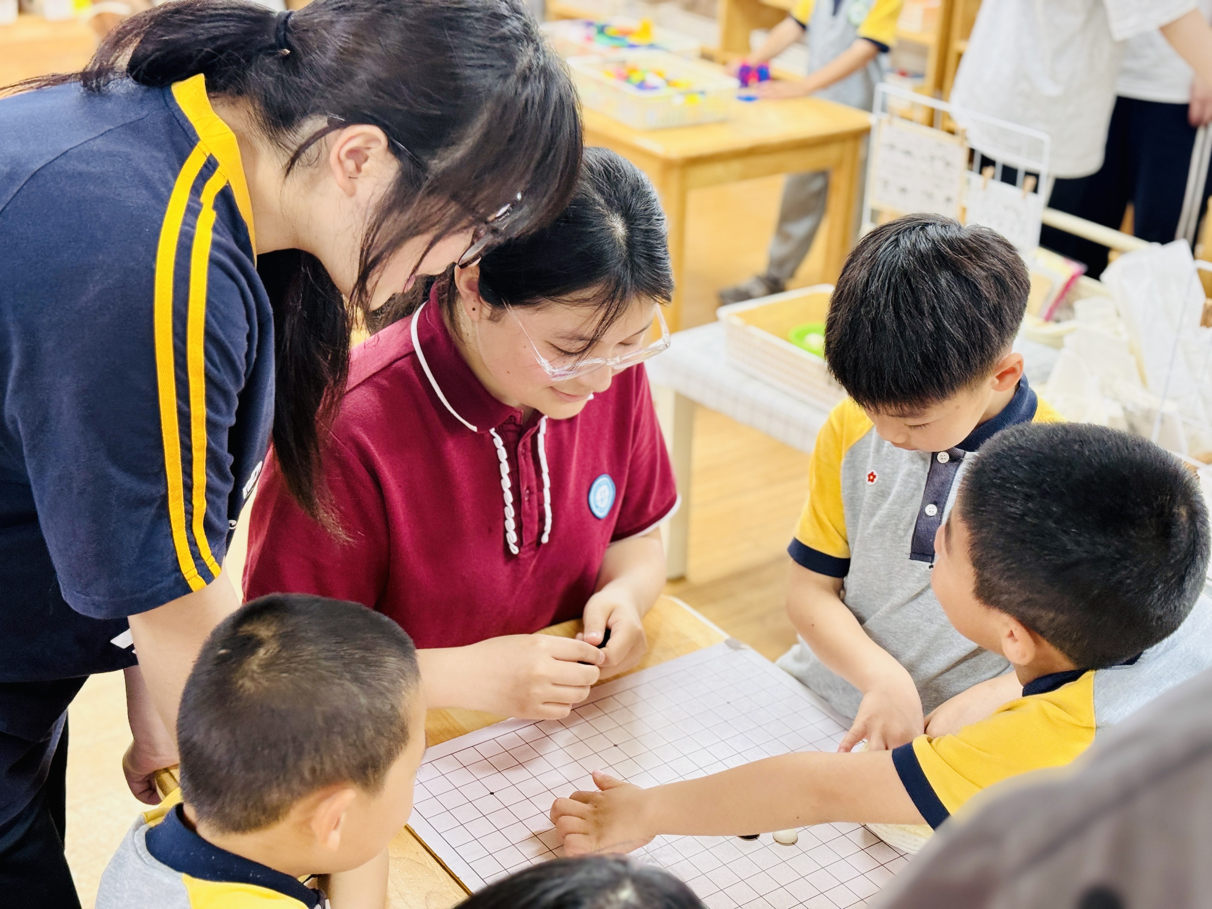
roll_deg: -2.2
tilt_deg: -24.5
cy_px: 454
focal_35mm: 48
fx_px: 1681
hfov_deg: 39.7
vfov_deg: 30.3
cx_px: 606
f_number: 1.78
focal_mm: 6.76
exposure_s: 1/50
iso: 200
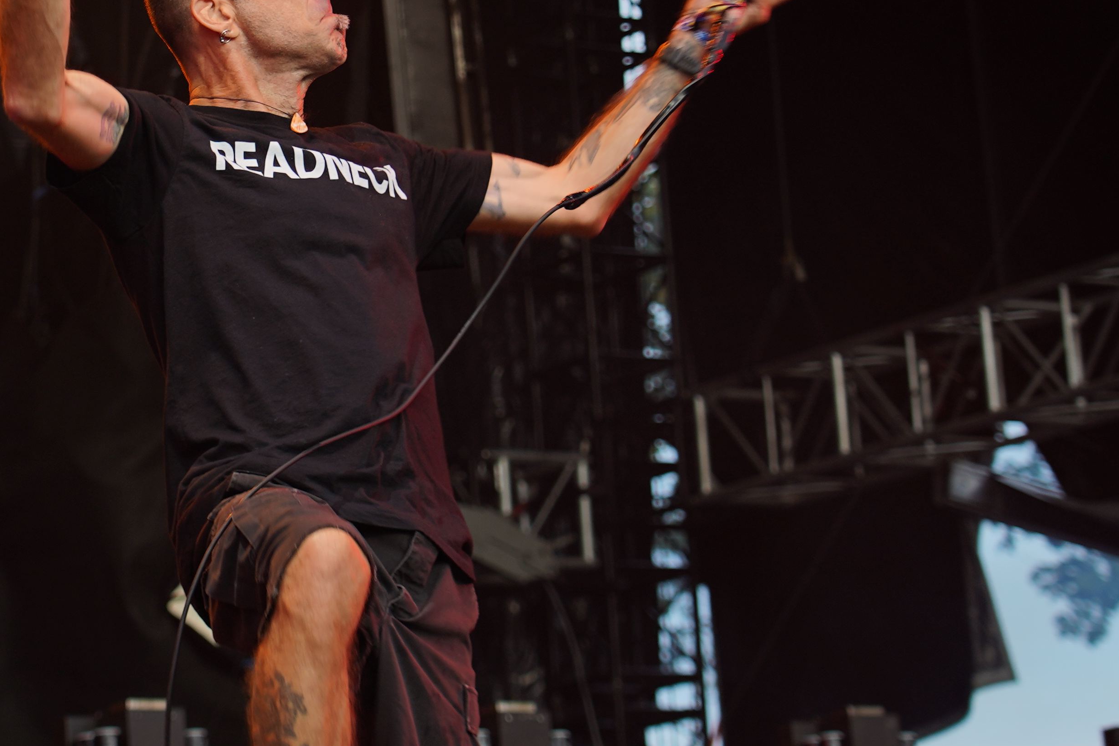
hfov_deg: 13.9
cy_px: 181
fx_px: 4569
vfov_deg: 9.3
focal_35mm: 147
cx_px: 317
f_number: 4
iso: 125
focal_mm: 60
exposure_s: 1/125
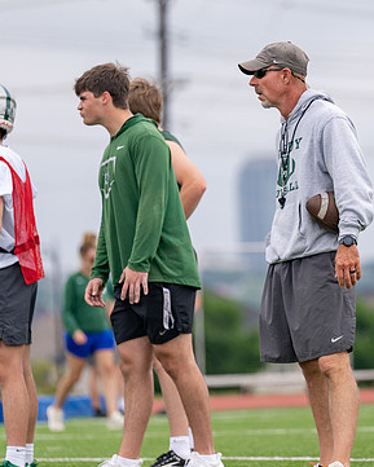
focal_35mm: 394
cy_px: 230
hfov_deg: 3.9
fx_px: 5449
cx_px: 335
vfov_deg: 4.9
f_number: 2.8
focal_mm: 200
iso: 200
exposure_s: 1/3200
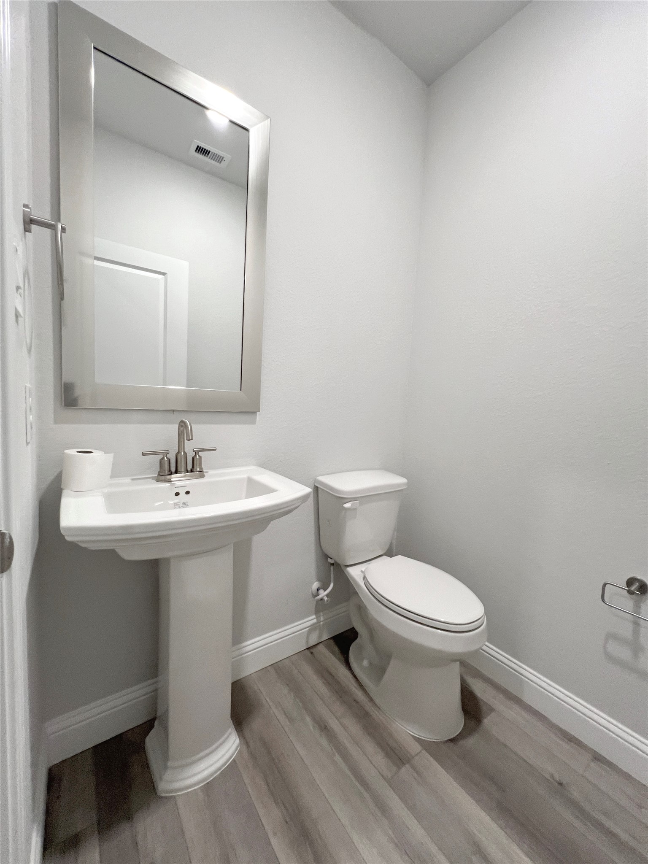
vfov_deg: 106.2
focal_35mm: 13
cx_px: 324
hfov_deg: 89.9
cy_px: 432
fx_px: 324
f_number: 1.8
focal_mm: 1.57
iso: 250
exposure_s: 1/120
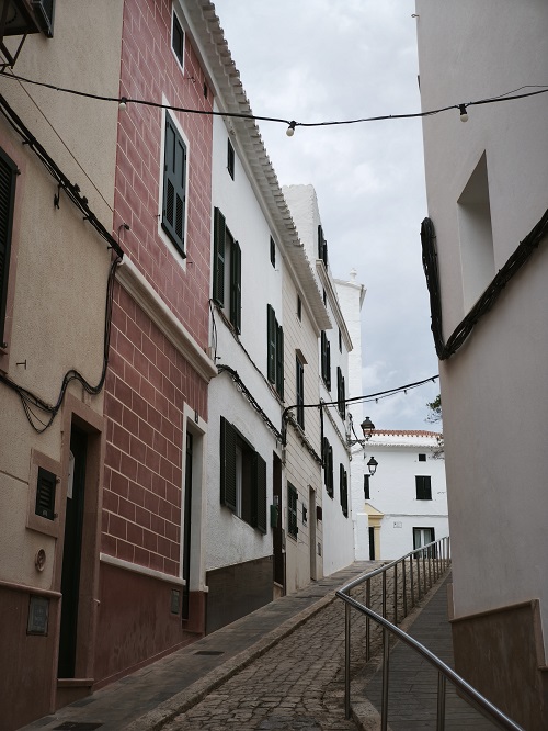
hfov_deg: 29.1
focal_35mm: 50
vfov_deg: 38.2
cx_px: 274
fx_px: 1055
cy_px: 366
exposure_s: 1/299
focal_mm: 7.1
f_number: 1.9
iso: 50
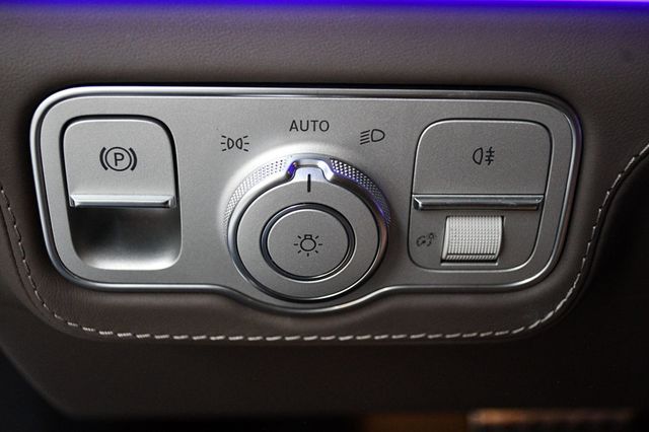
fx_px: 937
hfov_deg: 38.2
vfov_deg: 26.0
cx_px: 324
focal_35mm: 52
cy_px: 216
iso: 3600
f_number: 5
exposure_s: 1/60
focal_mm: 35
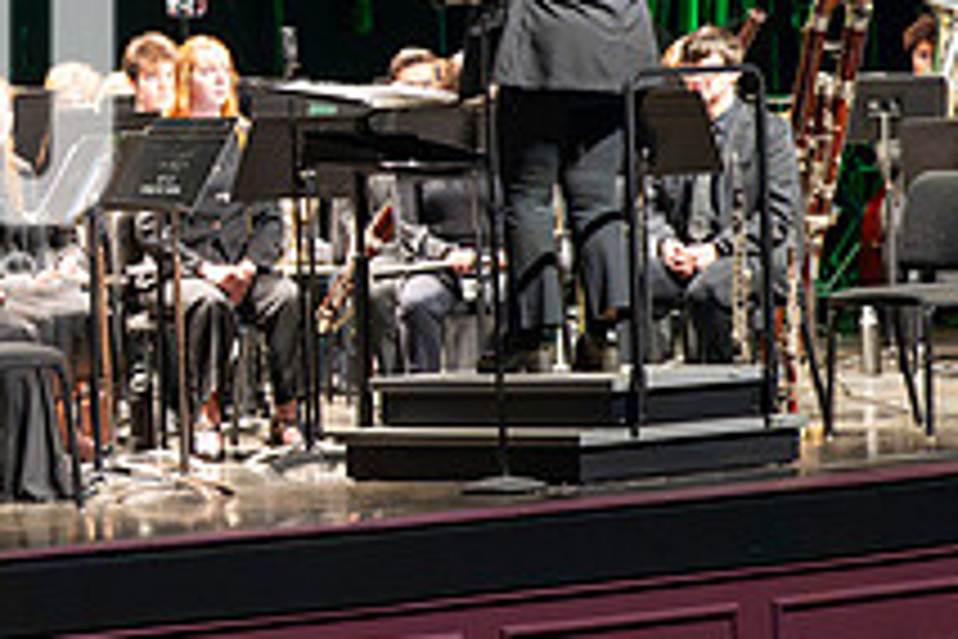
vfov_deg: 5.6
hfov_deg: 8.3
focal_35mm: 245
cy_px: 106
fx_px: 6519
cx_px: -225
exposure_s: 1/640
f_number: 2.8
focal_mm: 90
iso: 12800
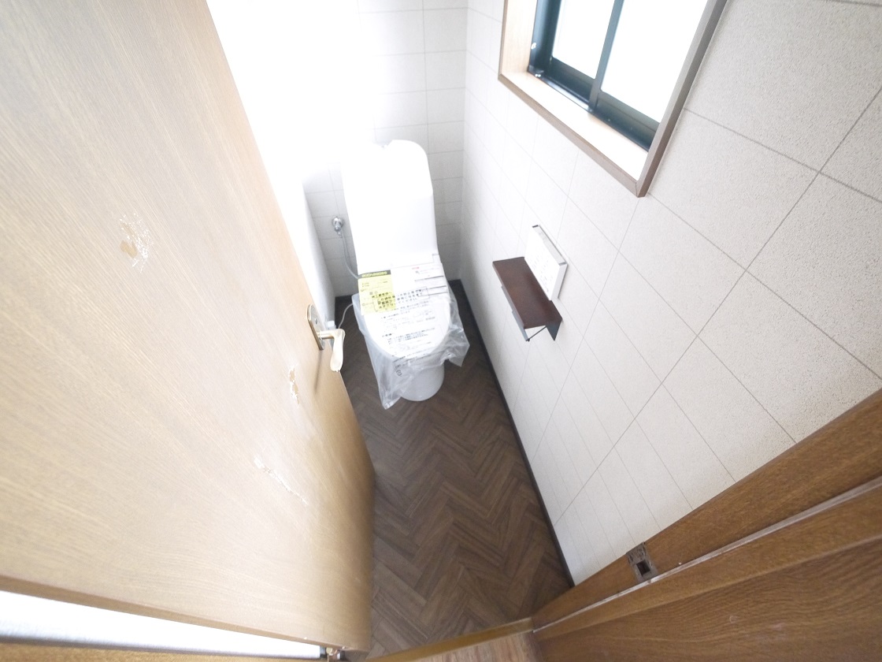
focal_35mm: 14
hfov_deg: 102.1
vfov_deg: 85.7
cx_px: 441
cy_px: 331
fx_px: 357
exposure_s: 1/40
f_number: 4
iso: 1600
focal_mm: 7
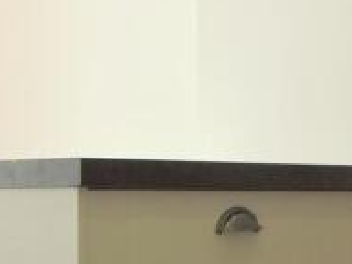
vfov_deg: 11.5
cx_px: -108
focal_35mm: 128
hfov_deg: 14.7
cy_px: 222
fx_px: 1302
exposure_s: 1/50
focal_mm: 4.3
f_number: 3
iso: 100
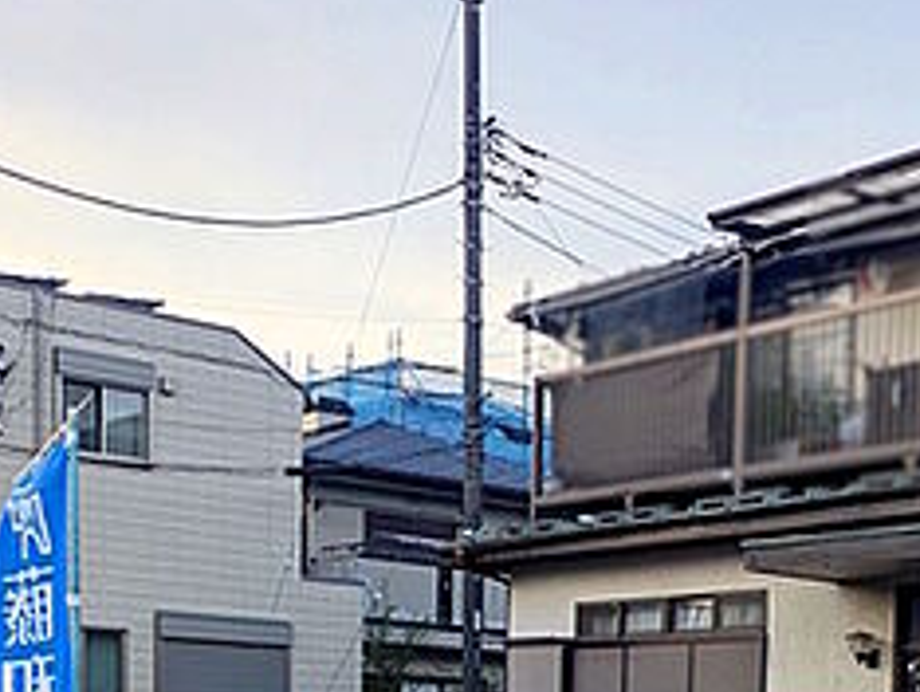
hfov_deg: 29.8
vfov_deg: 21.2
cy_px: 857
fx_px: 1703
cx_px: 688
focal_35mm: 64
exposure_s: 1/251
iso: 42
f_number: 1.89
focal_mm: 5.43
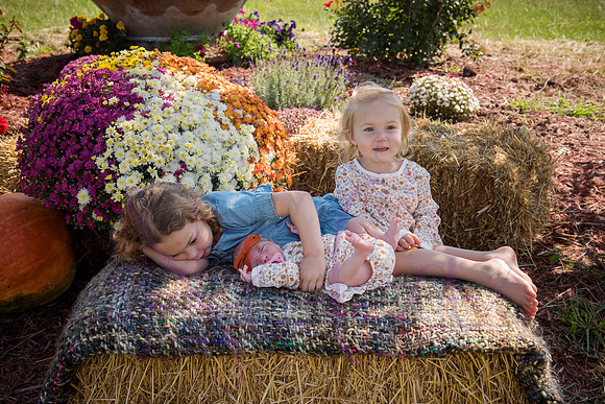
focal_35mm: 52
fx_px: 874
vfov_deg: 26.0
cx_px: 302
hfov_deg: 38.2
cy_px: 202
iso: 400
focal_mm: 52
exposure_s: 1/500
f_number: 8
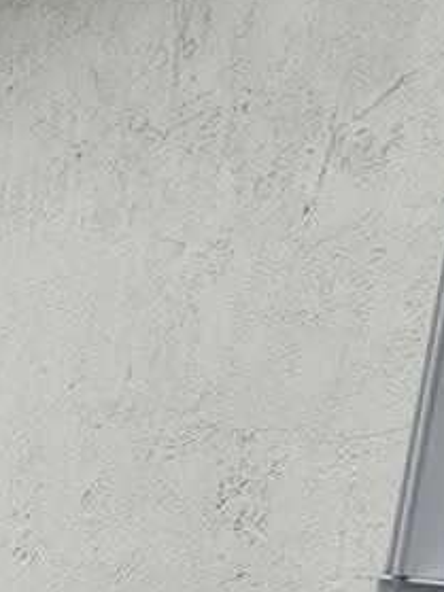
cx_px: -476
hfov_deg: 12.8
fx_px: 1694
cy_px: 853
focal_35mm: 99
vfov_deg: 18.0
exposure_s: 1/423
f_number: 1.8
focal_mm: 5.4
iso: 20
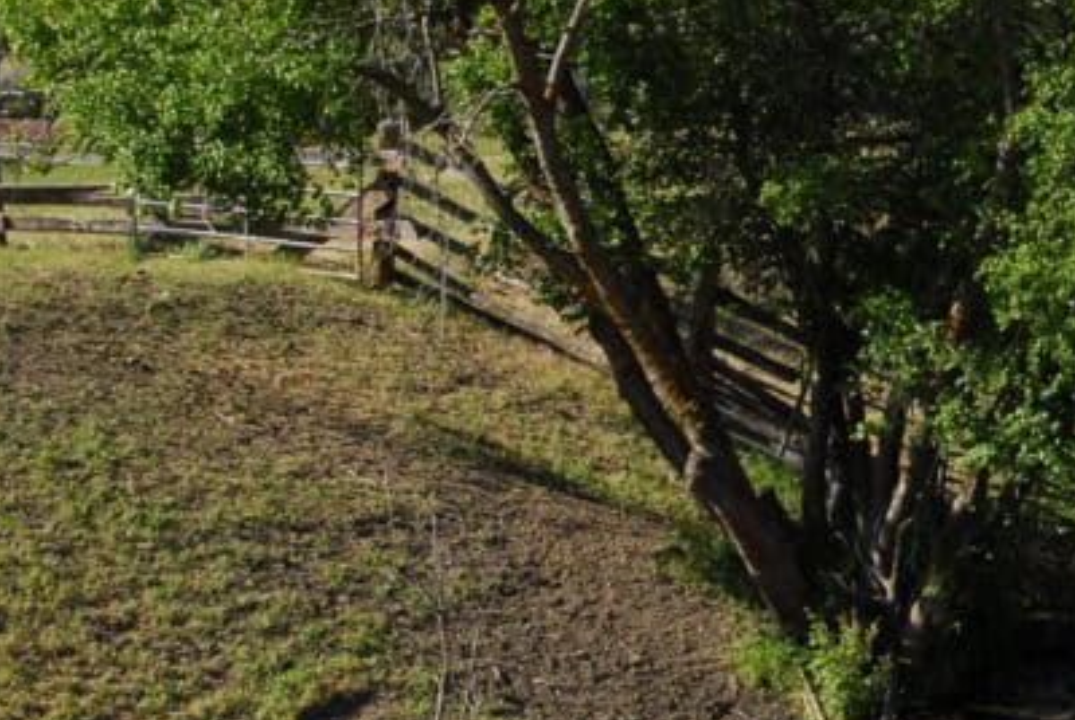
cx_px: 1062
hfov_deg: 22.2
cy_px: 216
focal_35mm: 88
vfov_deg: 15.5
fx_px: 2640
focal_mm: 23
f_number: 7.1
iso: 100
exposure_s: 1/180
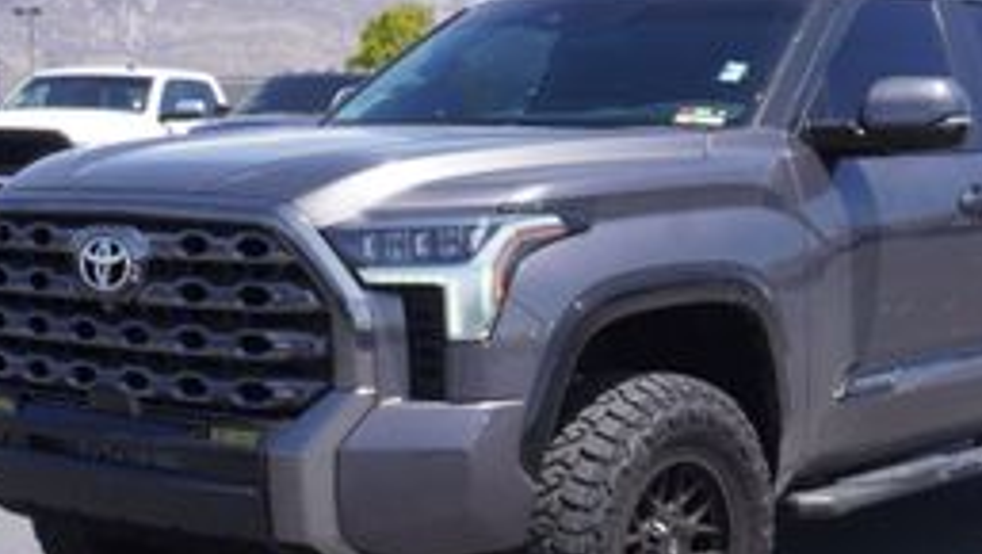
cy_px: 369
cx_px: 615
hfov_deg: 27.8
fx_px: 1976
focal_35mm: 76
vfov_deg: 15.9
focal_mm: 31
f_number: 8
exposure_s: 1/160
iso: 100
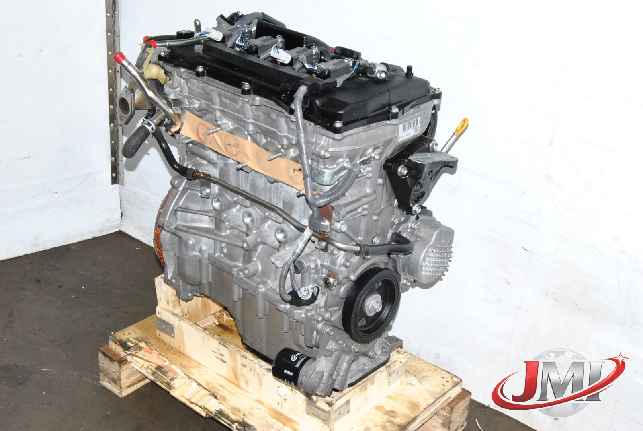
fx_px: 939
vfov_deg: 25.8
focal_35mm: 52
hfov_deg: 37.8
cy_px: 216
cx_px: 322
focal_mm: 35
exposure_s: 1/200
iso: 800
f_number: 10
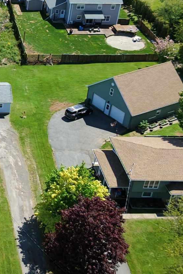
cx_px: -78
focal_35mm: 61
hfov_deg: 19.8
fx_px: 465
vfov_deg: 32.7
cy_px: 96
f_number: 2.2
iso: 100
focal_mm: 3.05
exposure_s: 1/640
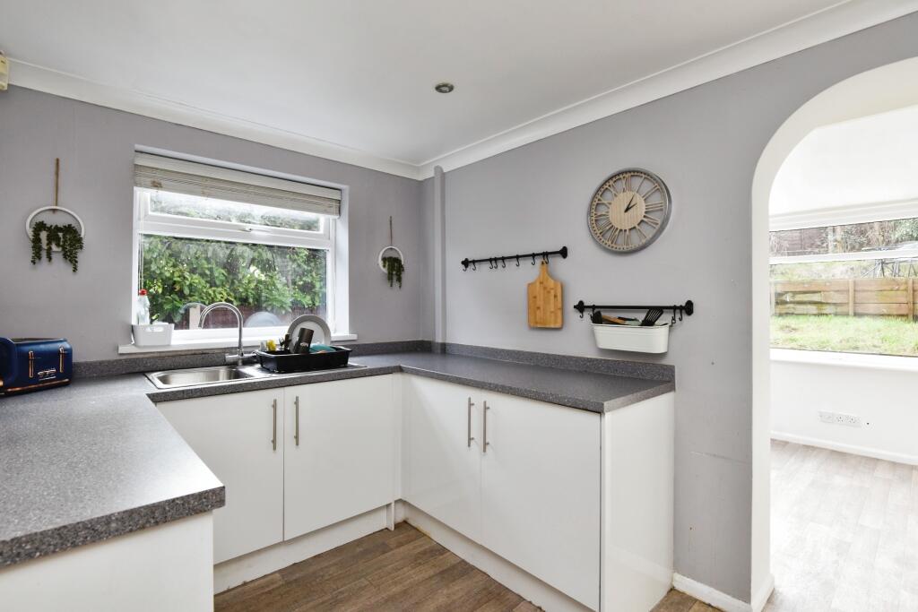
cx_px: 459
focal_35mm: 16
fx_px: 408
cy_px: 306
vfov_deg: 73.8
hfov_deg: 96.7
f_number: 7.1
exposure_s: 1/30
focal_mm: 16
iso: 400
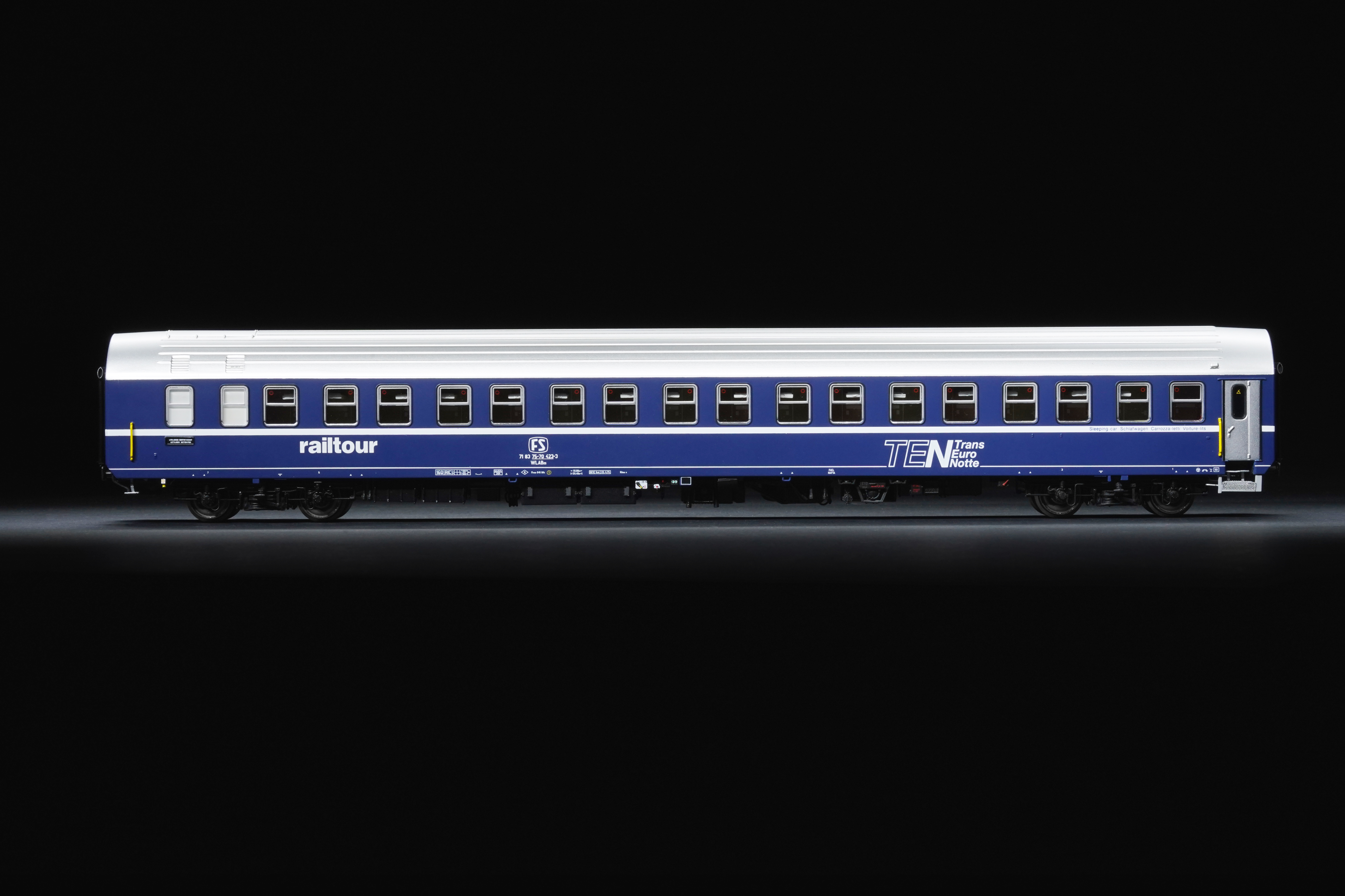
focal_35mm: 90
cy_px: 448
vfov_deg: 15.2
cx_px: 672
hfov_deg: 22.6
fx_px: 3362
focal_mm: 90
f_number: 22
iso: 1000
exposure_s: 4
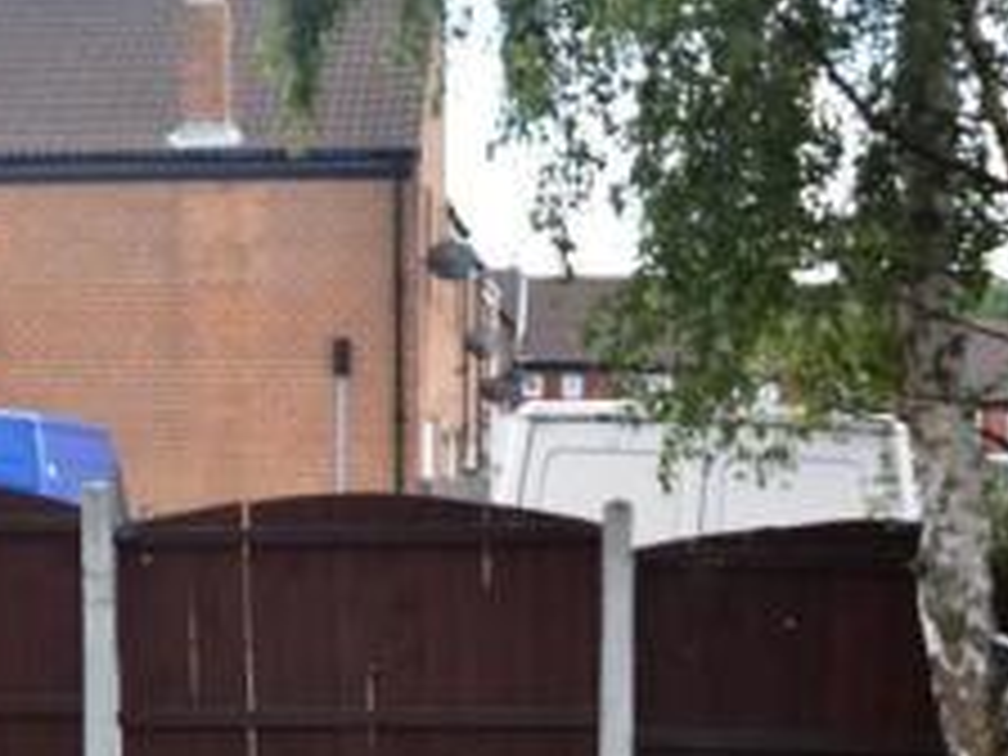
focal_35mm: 93
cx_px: 403
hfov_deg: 21.1
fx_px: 2708
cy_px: 902
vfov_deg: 15.3
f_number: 3.8
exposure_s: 1/200
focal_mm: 22
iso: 100
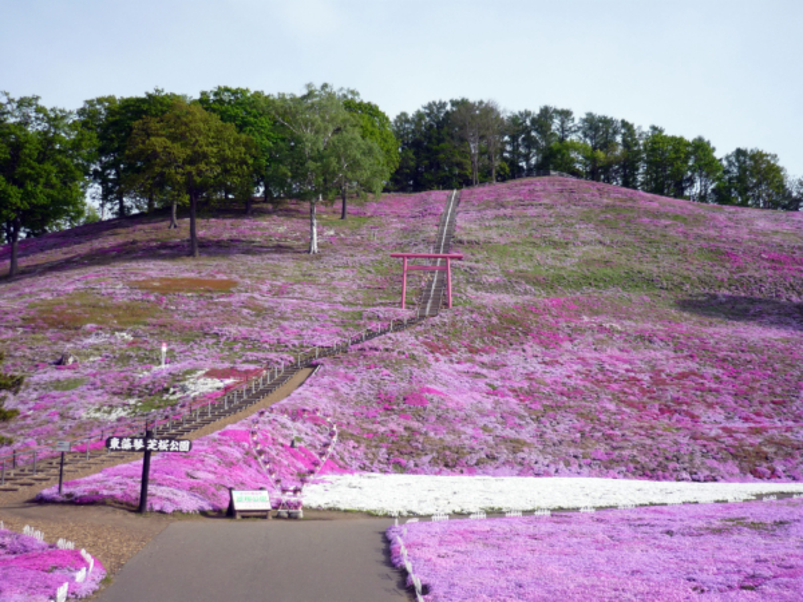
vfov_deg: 35.1
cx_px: 402
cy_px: 301
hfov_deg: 45.8
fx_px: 951
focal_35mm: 41
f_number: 3
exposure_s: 1/1000
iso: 100
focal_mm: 6.8
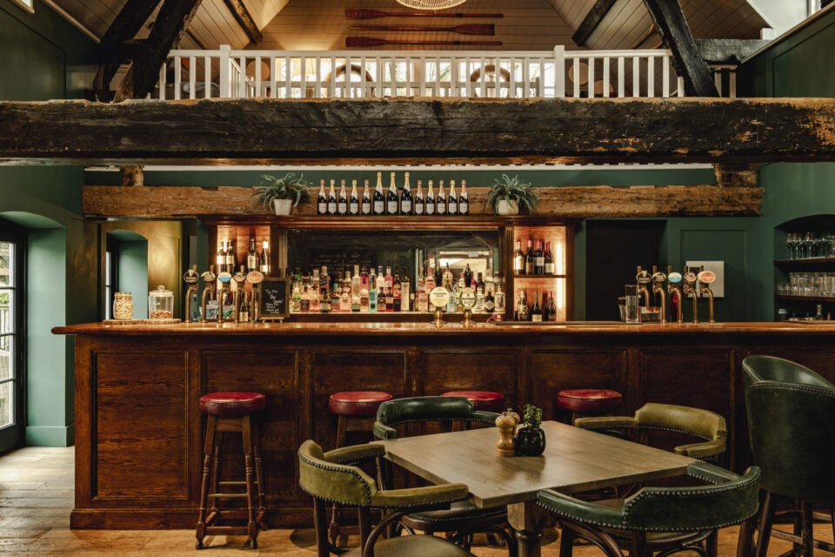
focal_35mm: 32
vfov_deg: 41.1
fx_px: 742
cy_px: 278
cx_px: 418
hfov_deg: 58.7
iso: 100
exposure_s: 1.6
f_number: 10
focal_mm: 32
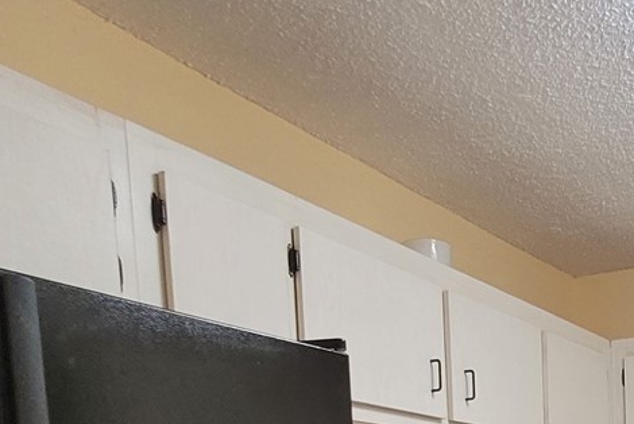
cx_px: 599
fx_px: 811
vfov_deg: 23.6
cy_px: 629
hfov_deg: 38.9
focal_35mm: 46
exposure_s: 1/60
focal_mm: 1.74
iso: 250
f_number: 2.2
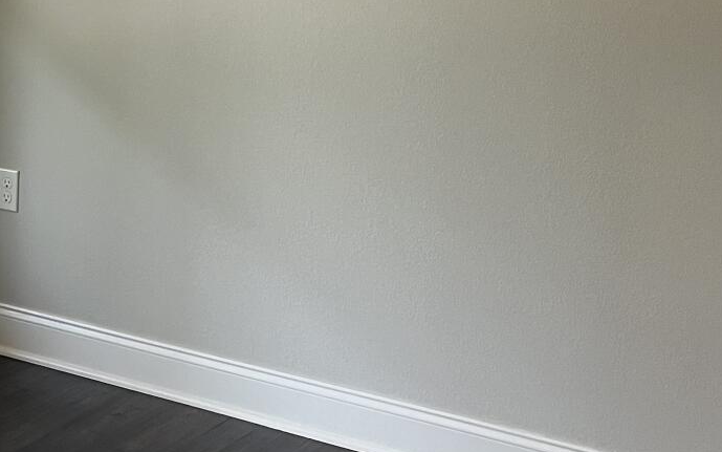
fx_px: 1575
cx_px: 165
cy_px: -215
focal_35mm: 80
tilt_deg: -0.6
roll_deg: -0.8
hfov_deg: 25.5
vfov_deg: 15.2
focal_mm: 5.1
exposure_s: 1/60
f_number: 1.6
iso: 80
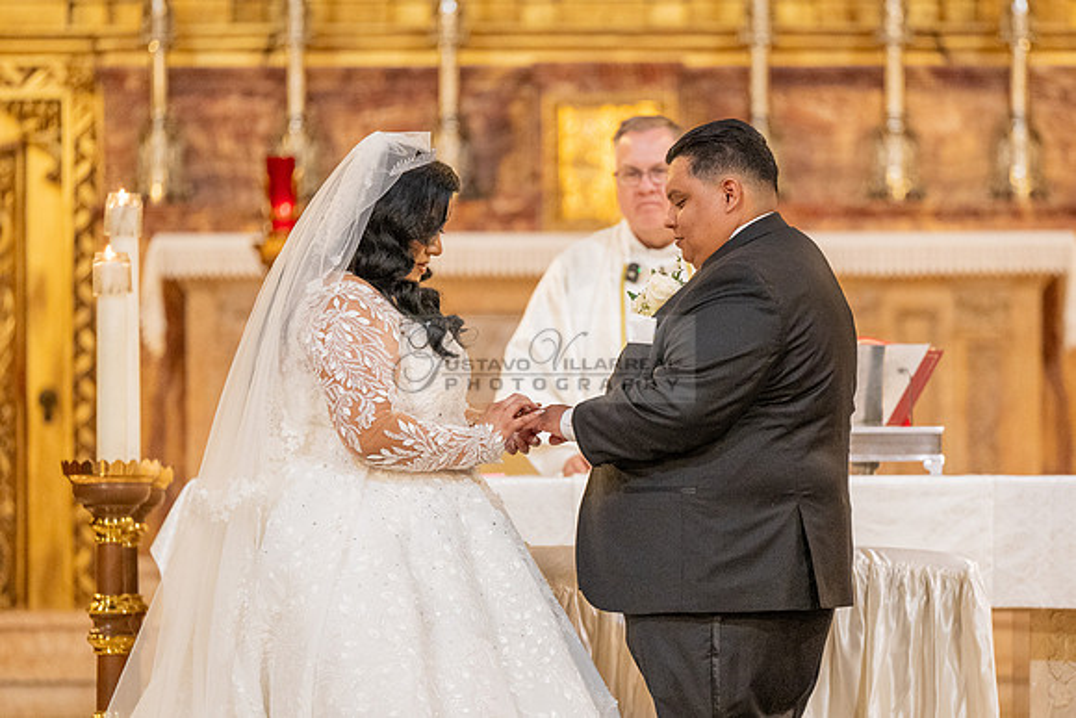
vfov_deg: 5.2
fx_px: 7904
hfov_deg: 7.8
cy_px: 364
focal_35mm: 264
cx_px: 627
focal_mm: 200
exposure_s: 1/160
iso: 2000
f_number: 2.8
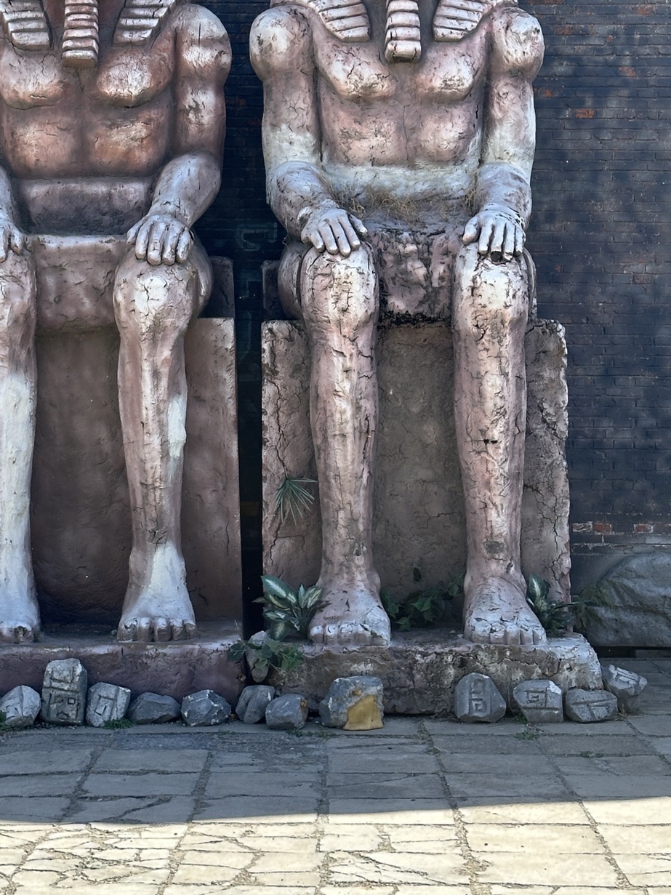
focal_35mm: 78
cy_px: 285
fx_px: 2016
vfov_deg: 24.9
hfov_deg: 18.9
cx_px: 237
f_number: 1.78
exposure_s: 1/1242
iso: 64
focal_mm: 6.86
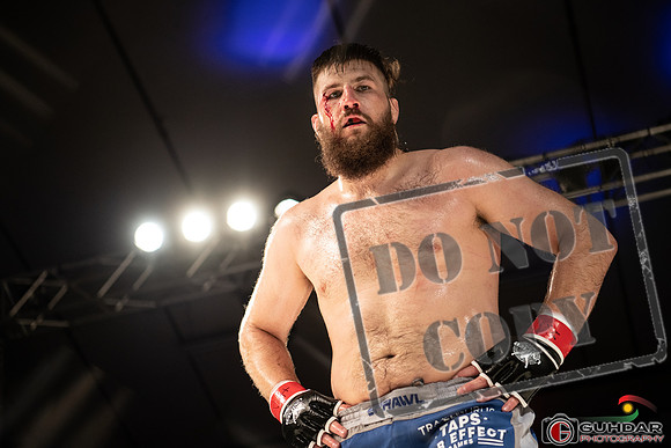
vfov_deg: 19.5
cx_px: 336
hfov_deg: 28.8
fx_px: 1305
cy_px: 224
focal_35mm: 70
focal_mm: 70
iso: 400
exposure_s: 1/1000
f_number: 2.8
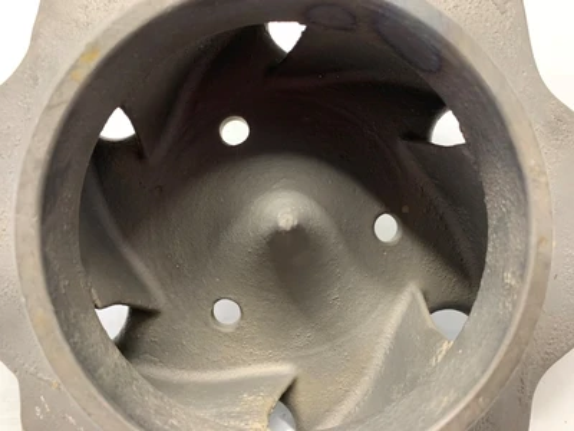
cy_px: 216
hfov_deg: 67.3
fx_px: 431
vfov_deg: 53.1
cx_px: 287
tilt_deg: -63.4
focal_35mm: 26
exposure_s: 1/60
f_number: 1.8
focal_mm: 4.25
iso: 250
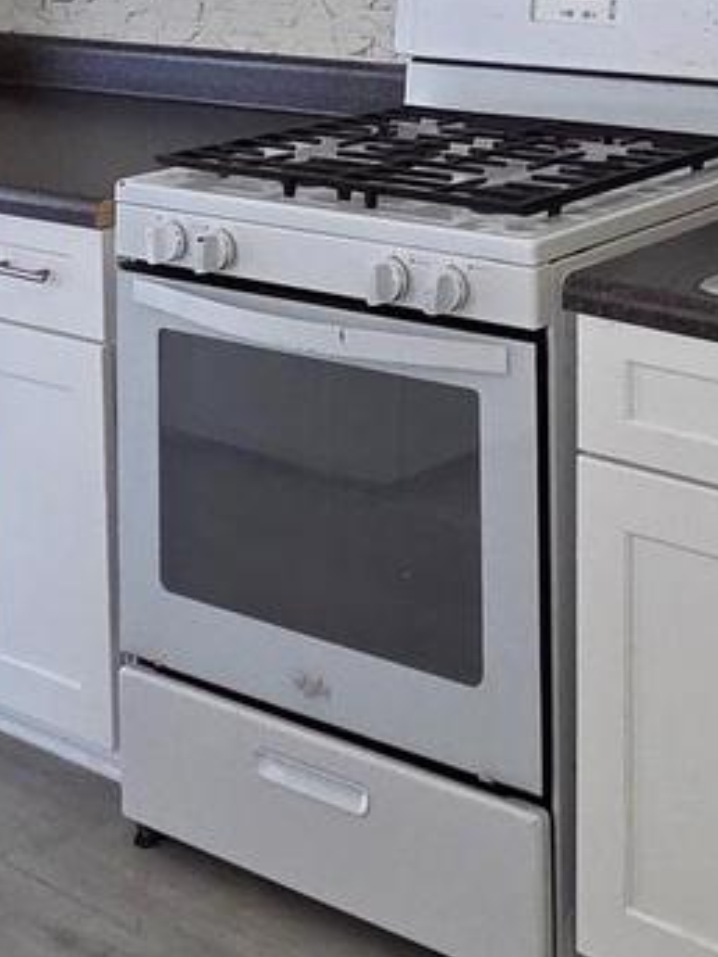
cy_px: -198
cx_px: 815
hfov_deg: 23.5
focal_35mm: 58
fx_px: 1604
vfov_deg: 28.7
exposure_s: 1/120
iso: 160
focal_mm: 2.2
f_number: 2.2
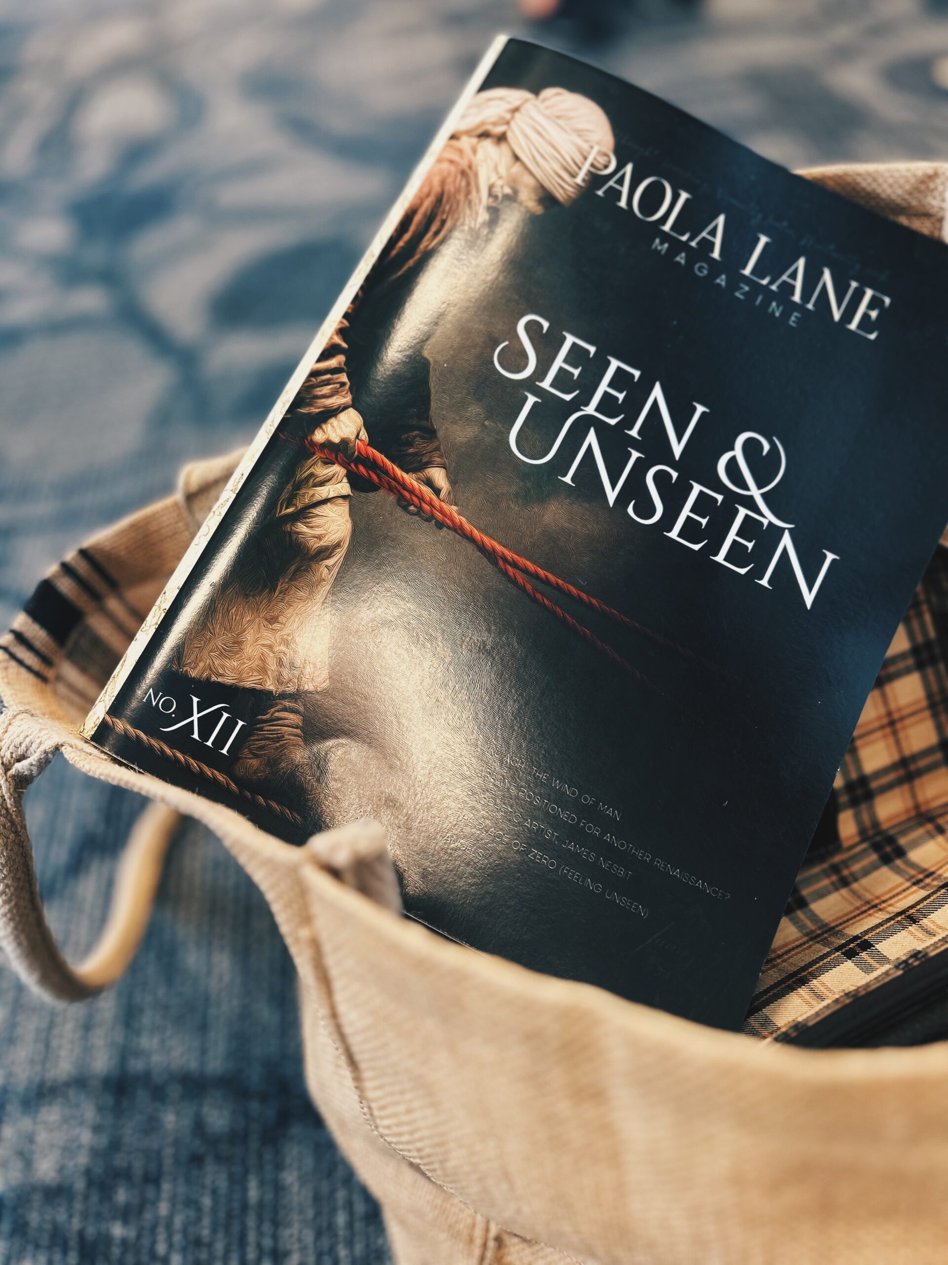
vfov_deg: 67.3
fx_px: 949
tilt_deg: -48.1
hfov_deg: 53.1
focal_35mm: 26
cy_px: 632
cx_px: 474
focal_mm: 5.7
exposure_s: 1/60
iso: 125
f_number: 1.5
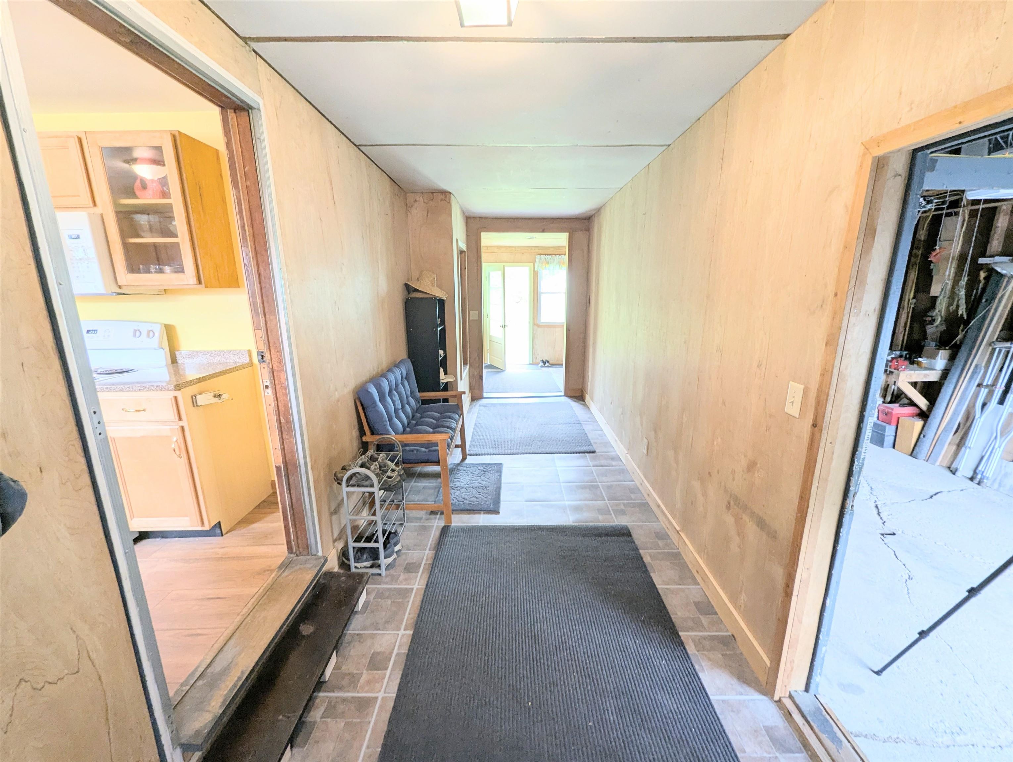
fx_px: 381
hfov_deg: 106.1
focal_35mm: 13
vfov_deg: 90.1
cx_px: 506
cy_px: 381
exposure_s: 1/30
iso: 66
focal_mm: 1.95
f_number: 2.2
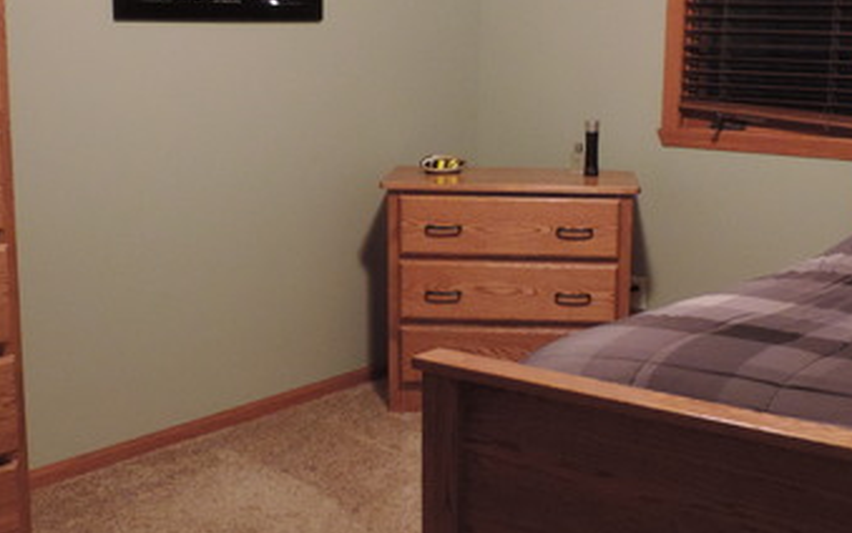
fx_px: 1301
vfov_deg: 23.2
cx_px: 518
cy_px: 272
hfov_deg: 36.1
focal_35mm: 56
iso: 800
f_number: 3.1
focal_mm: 4.9
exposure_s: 1/8
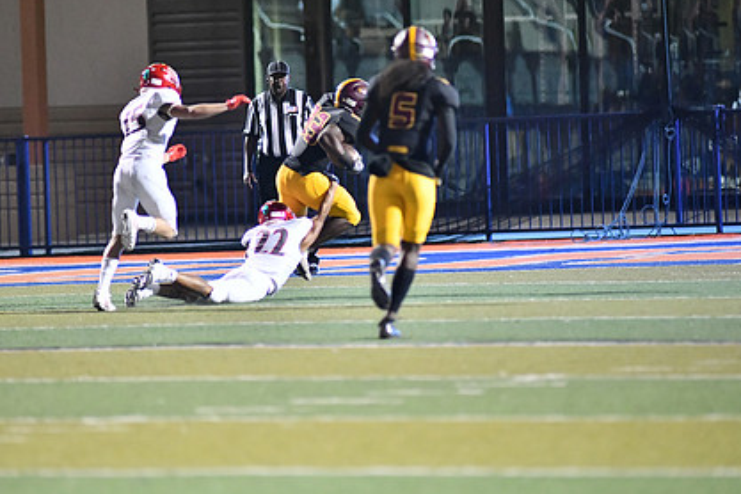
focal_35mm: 417
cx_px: 302
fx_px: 8583
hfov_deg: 4.9
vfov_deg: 3.3
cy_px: 191
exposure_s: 1/1000
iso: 7200
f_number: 2.8
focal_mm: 300
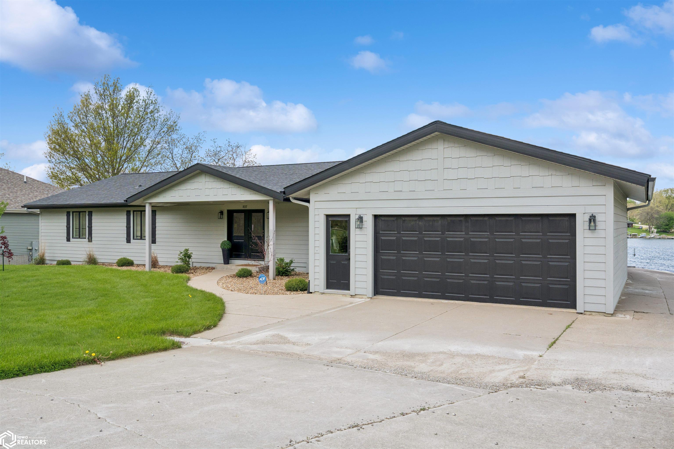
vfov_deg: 43.6
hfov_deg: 61.9
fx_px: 562
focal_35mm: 30
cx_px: 337
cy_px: 224
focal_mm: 30
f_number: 9
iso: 400
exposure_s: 1/800
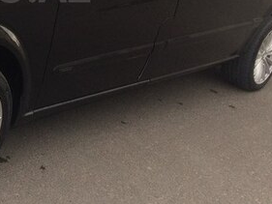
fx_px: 535
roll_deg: -9.1
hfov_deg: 26.8
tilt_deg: -11.9
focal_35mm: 68
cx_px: -9
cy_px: -12
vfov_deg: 20.7
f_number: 2.2
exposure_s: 1/100
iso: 64
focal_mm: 4.15
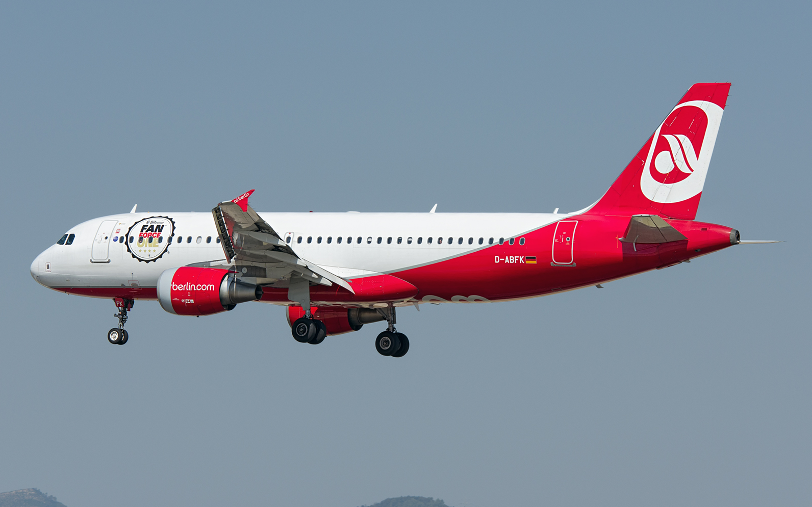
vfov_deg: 6.2
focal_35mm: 212
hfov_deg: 9.9
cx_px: 406
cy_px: 259
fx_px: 4691
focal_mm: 138
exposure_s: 1/1000
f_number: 7.1
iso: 200
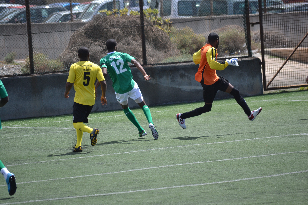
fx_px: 2438
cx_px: 154
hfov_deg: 7.2
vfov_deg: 4.8
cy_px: 102
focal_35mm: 285
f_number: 5.6
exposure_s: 1/1000
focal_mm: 190
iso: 400
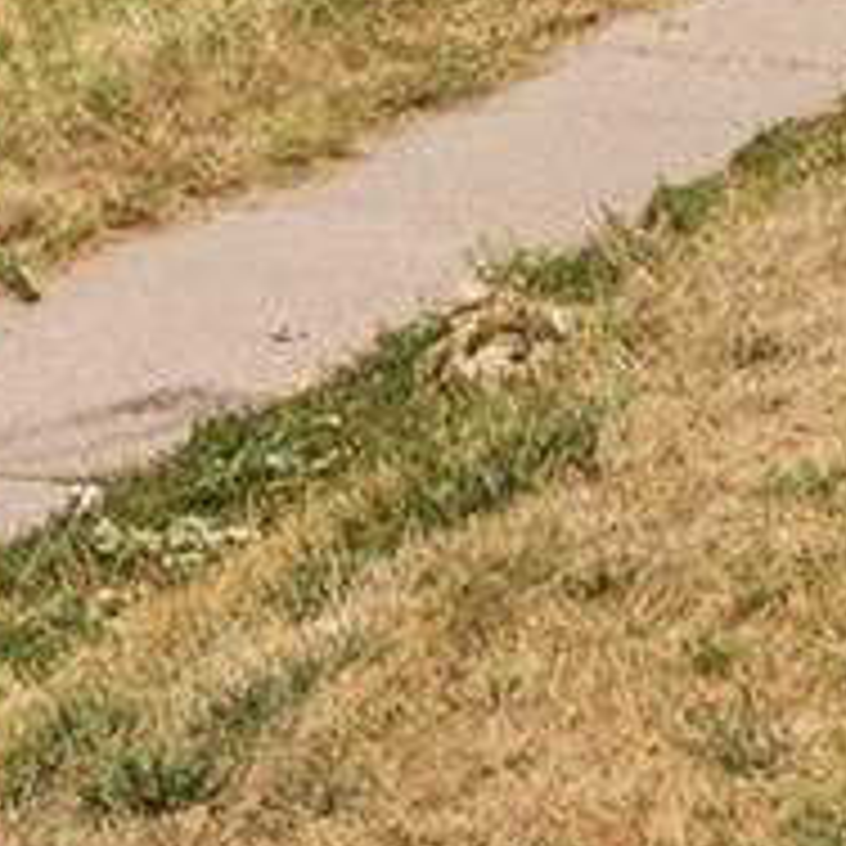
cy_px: -1480
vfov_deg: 5.2
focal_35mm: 325
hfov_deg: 5.4
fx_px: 8986
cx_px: 4
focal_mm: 45
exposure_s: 1/250
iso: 400
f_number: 9
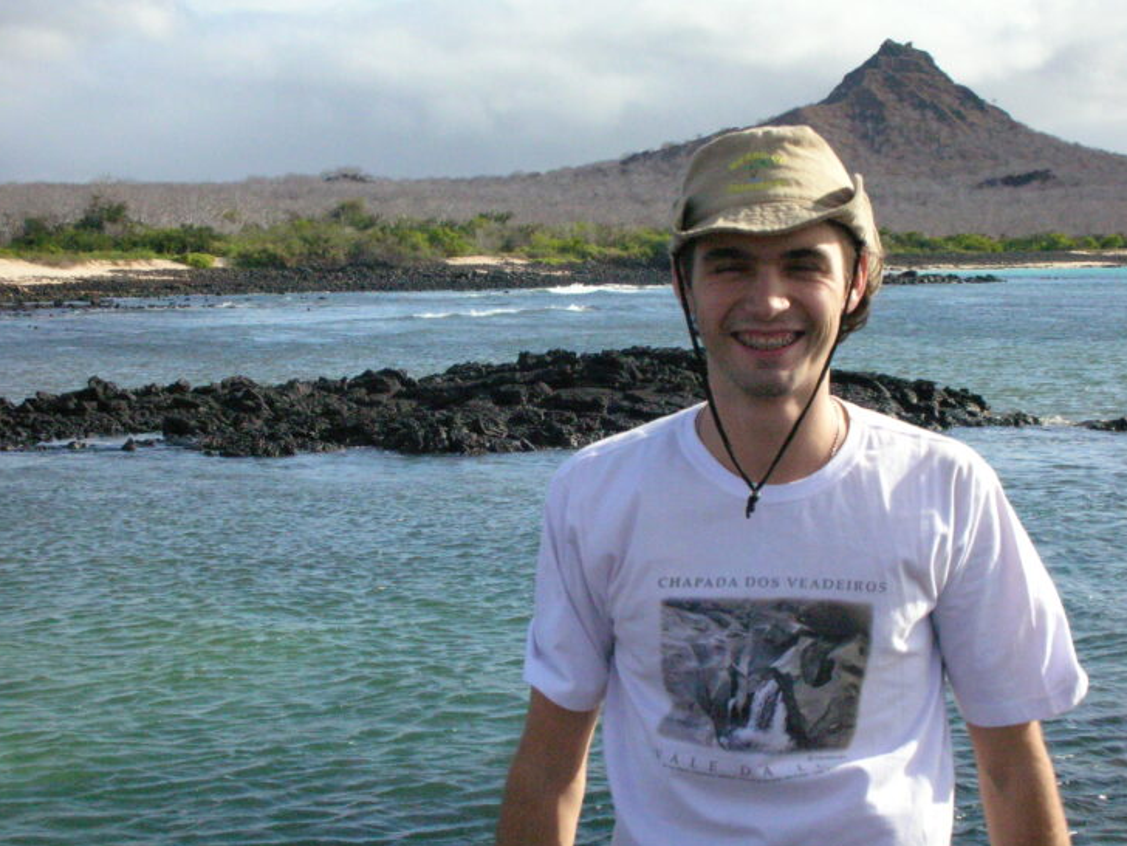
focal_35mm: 77
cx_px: 545
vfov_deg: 19.1
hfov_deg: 25.3
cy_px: 432
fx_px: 2507
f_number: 12.4
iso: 400
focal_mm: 12.2
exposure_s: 1/300
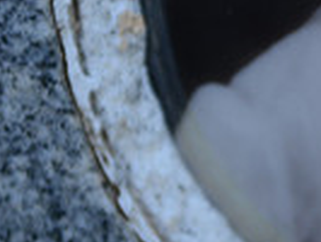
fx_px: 4075
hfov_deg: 4.5
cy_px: -5
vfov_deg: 3.4
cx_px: 475
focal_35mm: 439
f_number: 4
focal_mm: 70
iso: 100
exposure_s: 1/320
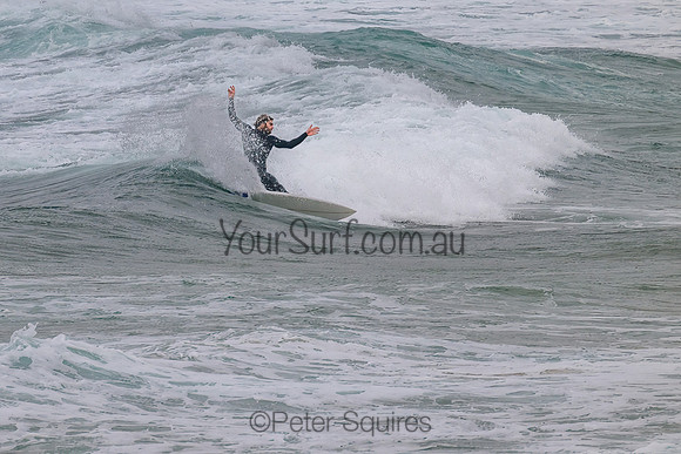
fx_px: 20650
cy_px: 186
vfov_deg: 1.3
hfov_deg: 1.9
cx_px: 216
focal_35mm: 1091
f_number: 11
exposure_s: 1/2000
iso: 500
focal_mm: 800
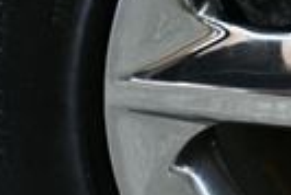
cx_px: 615
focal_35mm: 346
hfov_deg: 5.8
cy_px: 66
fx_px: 2800
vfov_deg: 4.0
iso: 1400
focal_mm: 48
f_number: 4.5
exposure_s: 1/125
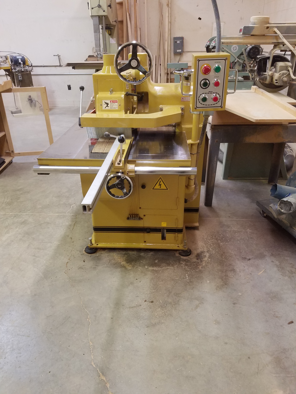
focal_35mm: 26
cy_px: 197
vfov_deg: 67.3
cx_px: 148
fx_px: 296
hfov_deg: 53.1
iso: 200
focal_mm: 4.2
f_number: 1.7
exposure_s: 1/24
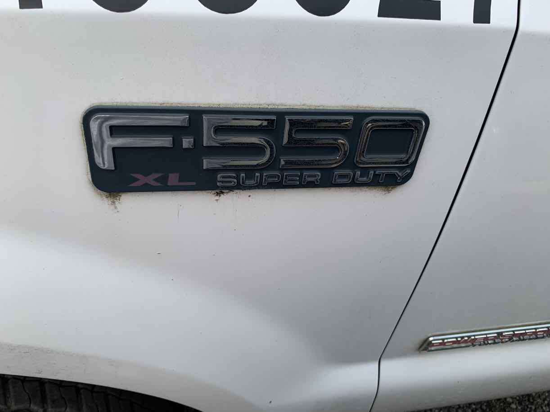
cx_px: 275
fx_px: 413
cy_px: 206
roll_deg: -6.4
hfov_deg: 67.3
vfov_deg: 53.0
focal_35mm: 26
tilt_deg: -40.3
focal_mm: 4.25
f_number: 1.8
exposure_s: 1/911
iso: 25
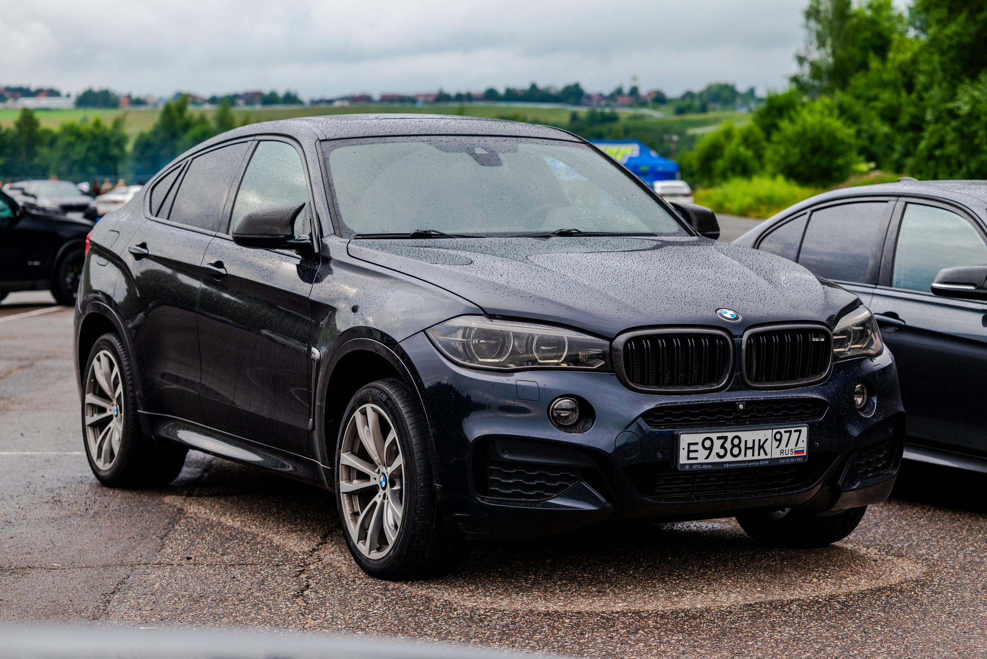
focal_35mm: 89
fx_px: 2429
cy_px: 339
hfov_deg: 23.0
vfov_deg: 15.4
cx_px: 514
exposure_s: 1/250
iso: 640
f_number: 4
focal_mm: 85
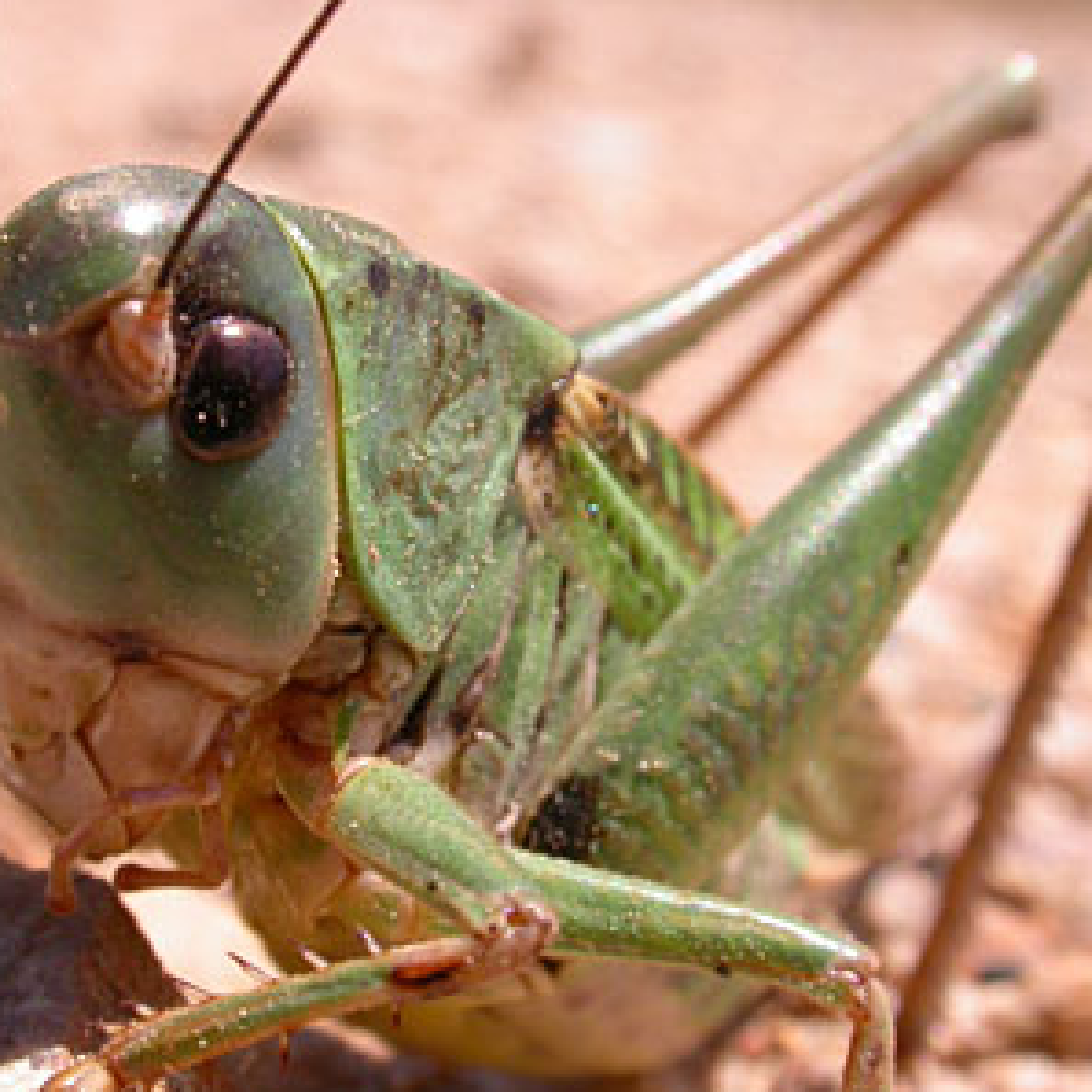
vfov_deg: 18.7
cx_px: 397
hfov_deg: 18.6
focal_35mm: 93
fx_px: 3319
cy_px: 548
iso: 100
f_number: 8.9
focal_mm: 16.2
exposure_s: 1/253
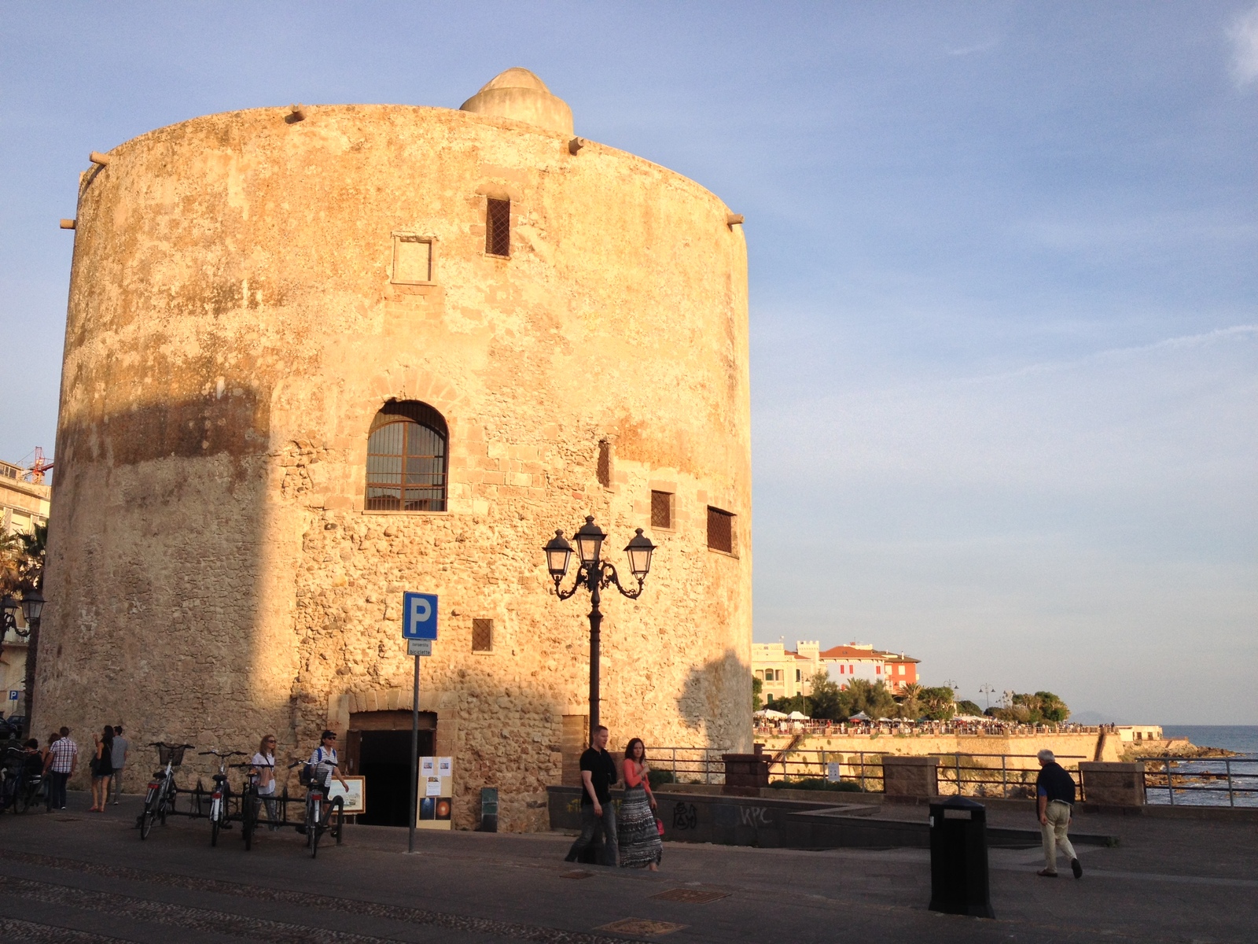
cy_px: 472
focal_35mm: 35
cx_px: 629
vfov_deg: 40.7
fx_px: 1272
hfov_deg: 52.6
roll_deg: -0.3
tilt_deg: +9.2
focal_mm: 4.28
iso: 50
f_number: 2.4
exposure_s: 1/1022
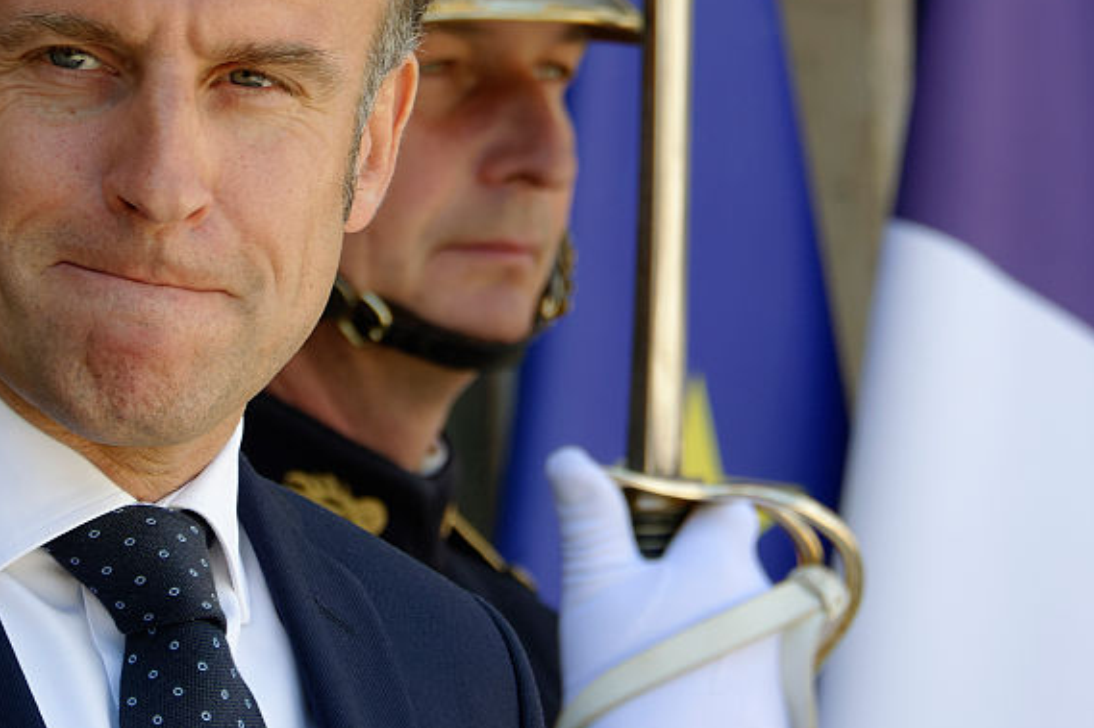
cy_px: 137
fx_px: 33811
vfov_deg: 1.2
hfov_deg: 1.9
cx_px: 148
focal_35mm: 1113
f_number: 5.6
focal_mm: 228.9
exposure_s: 1/250
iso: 250
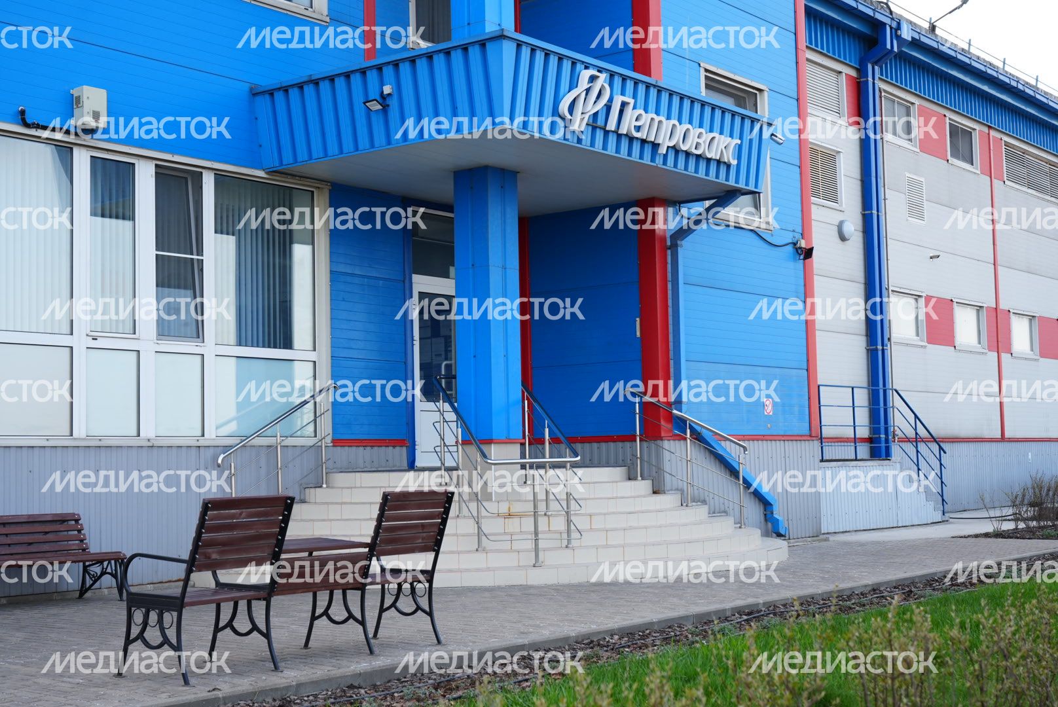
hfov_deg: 38.9
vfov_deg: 26.5
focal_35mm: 51
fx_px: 1500
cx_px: 529
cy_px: 354
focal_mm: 51
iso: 640
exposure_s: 1/500
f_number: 6.3
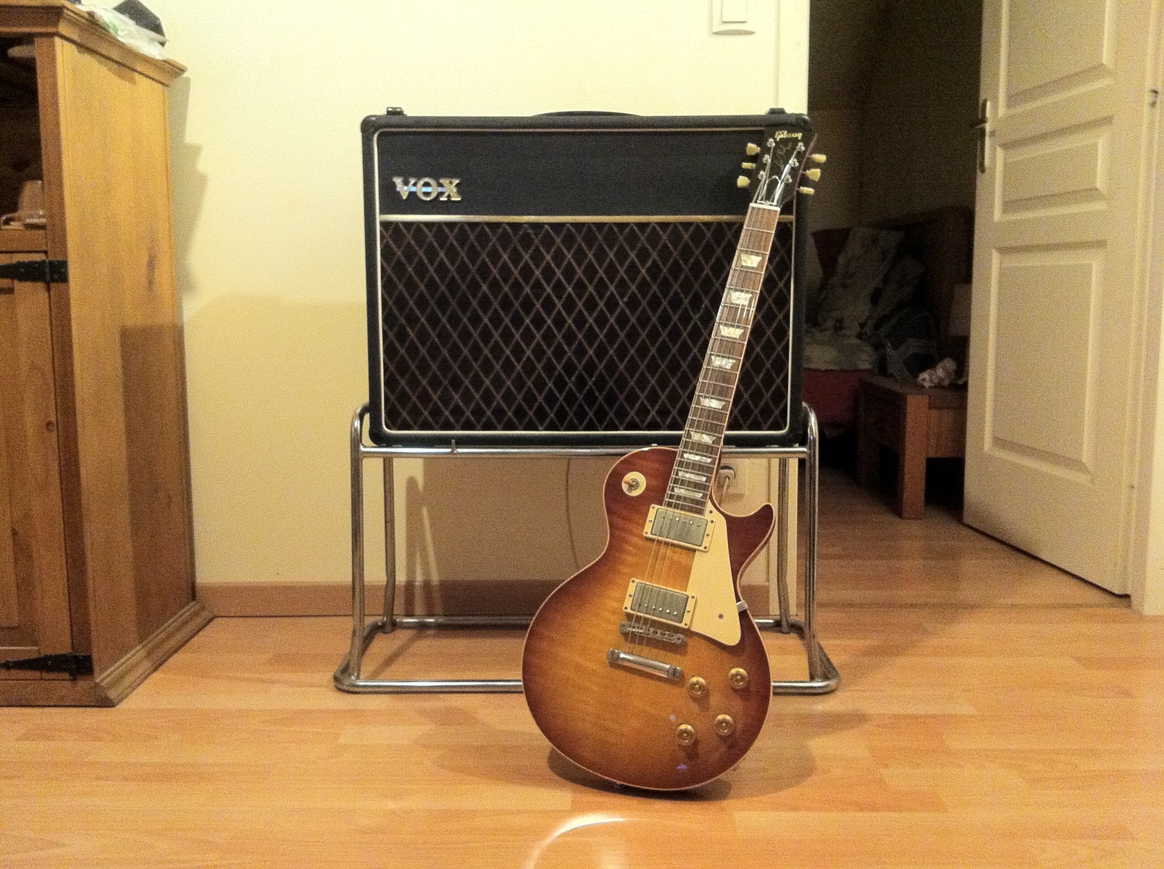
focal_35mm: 35
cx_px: 582
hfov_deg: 52.7
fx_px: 1175
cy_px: 434
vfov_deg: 40.6
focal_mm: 3.85
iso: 500
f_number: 2.8
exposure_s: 1/15
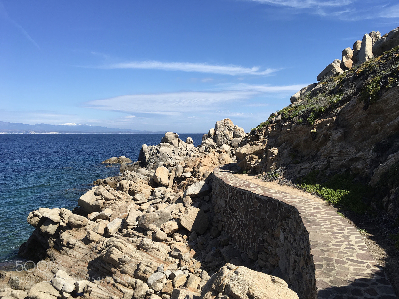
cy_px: 150
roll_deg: +0.9
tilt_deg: -4.0
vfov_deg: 48.2
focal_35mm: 29
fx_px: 334
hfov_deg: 61.7
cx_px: 200
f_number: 2.2
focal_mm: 4.15
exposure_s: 1/1603
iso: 25
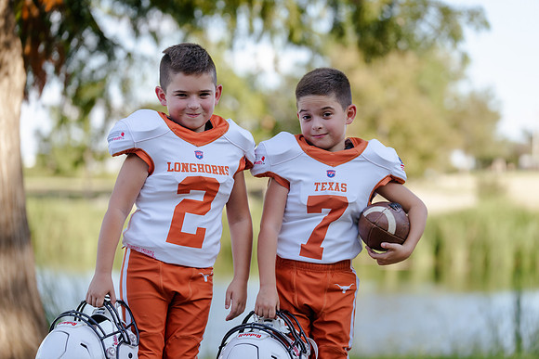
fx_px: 1677
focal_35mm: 112
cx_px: 270
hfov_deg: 18.3
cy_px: 180
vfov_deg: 12.2
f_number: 3.2
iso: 125
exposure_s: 1/320
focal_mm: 112
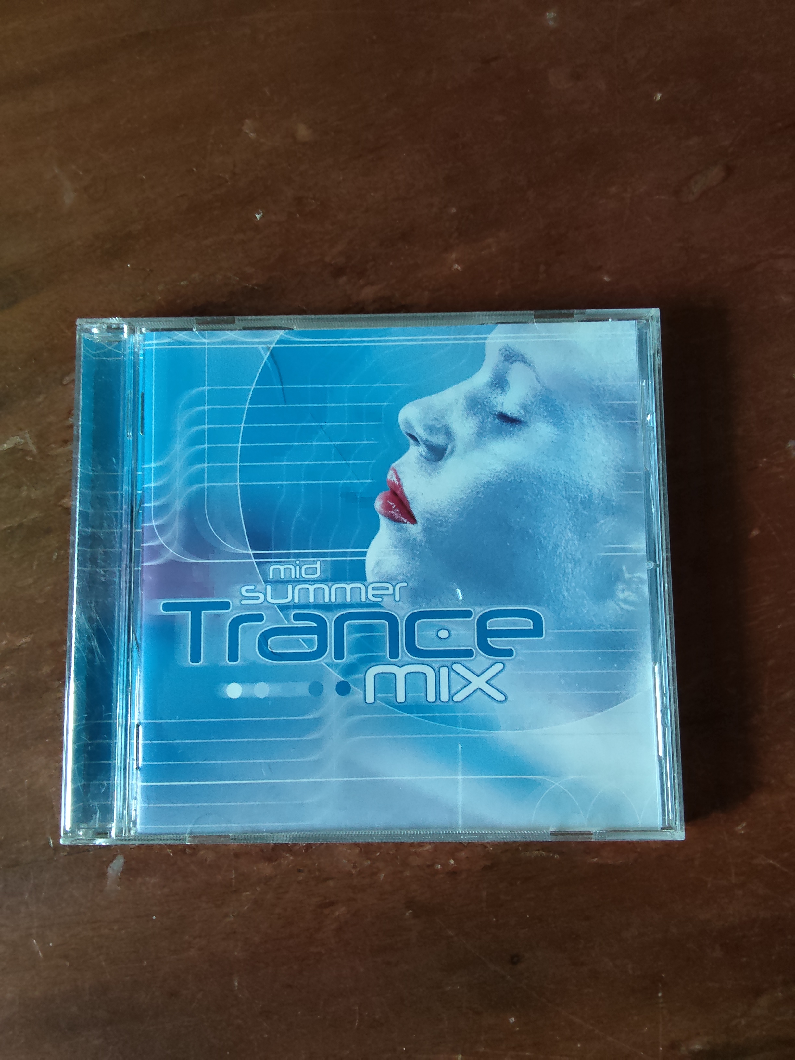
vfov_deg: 67.3
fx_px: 796
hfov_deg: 53.1
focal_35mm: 26
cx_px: 398
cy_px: 530
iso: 320
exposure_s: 1/33.3
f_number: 2
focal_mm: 2.78
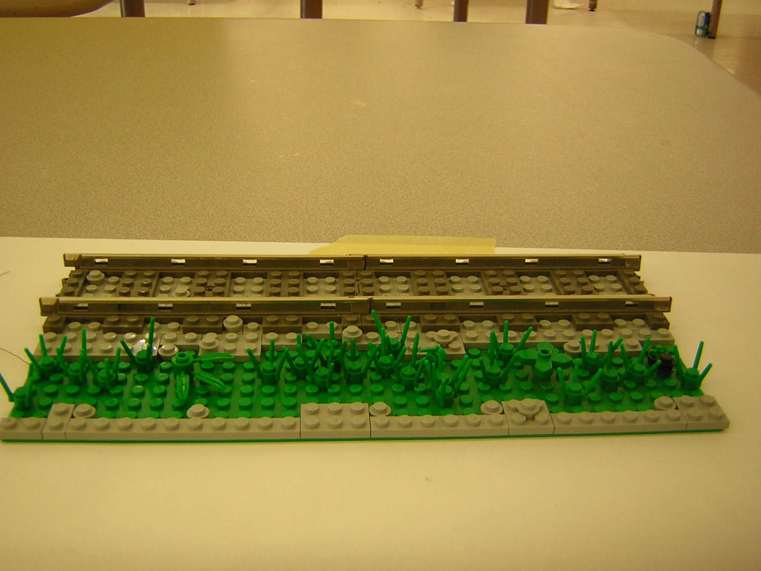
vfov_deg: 36.0
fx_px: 879
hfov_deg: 46.8
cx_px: 380
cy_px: 286
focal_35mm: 40
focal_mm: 5.2
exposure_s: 1/7.1
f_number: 2.7
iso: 50
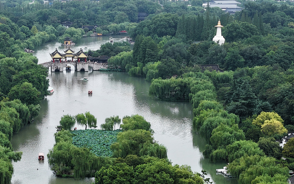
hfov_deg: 16.5
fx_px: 1010
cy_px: 126
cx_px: 100
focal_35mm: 126
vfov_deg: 10.4
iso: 125
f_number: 2.8
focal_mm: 19.35
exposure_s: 1/1000
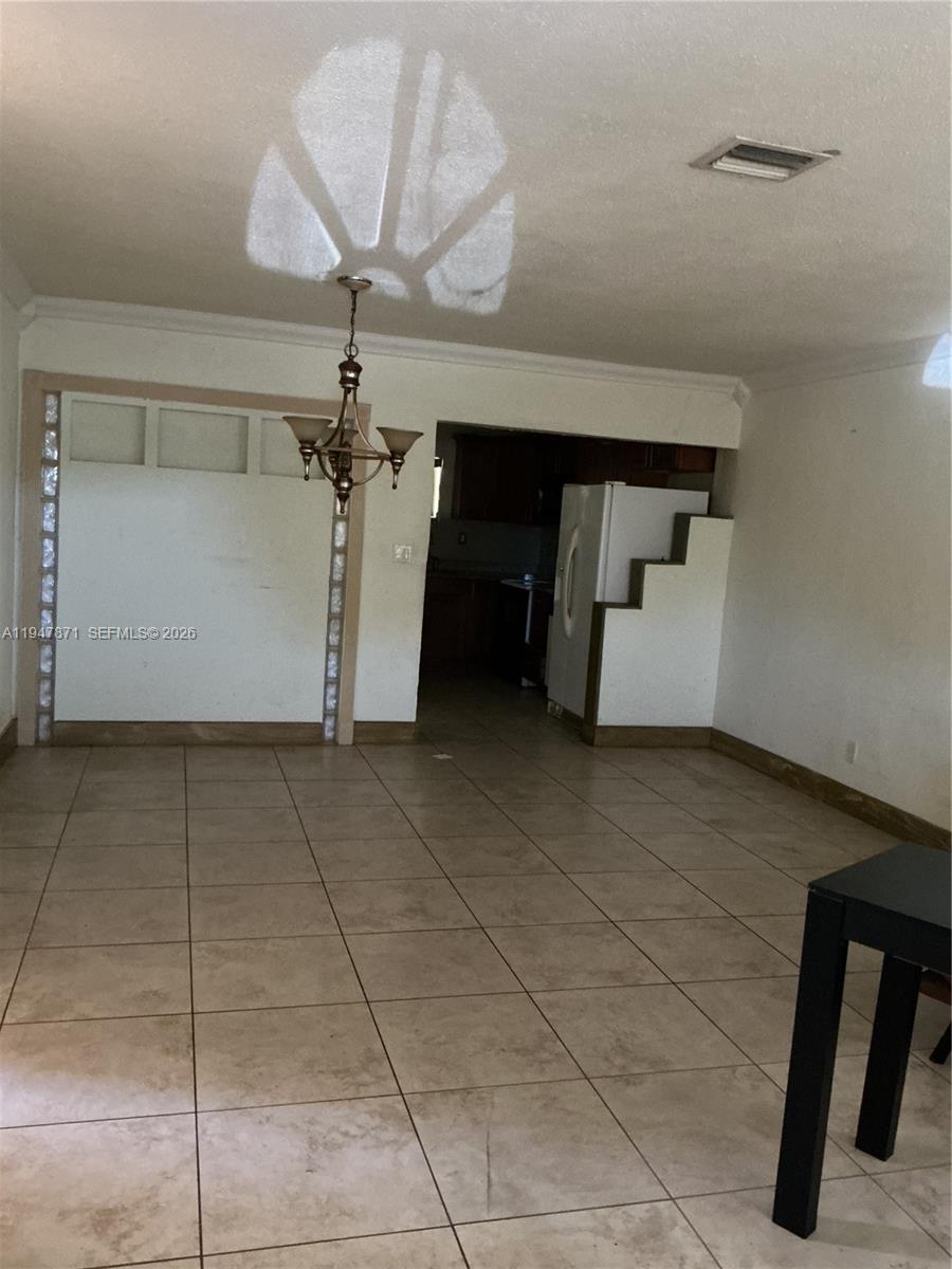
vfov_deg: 61.7
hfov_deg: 48.2
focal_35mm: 29
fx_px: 1063
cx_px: 476
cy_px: 634
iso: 500
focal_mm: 3
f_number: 1.8
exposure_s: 1/20
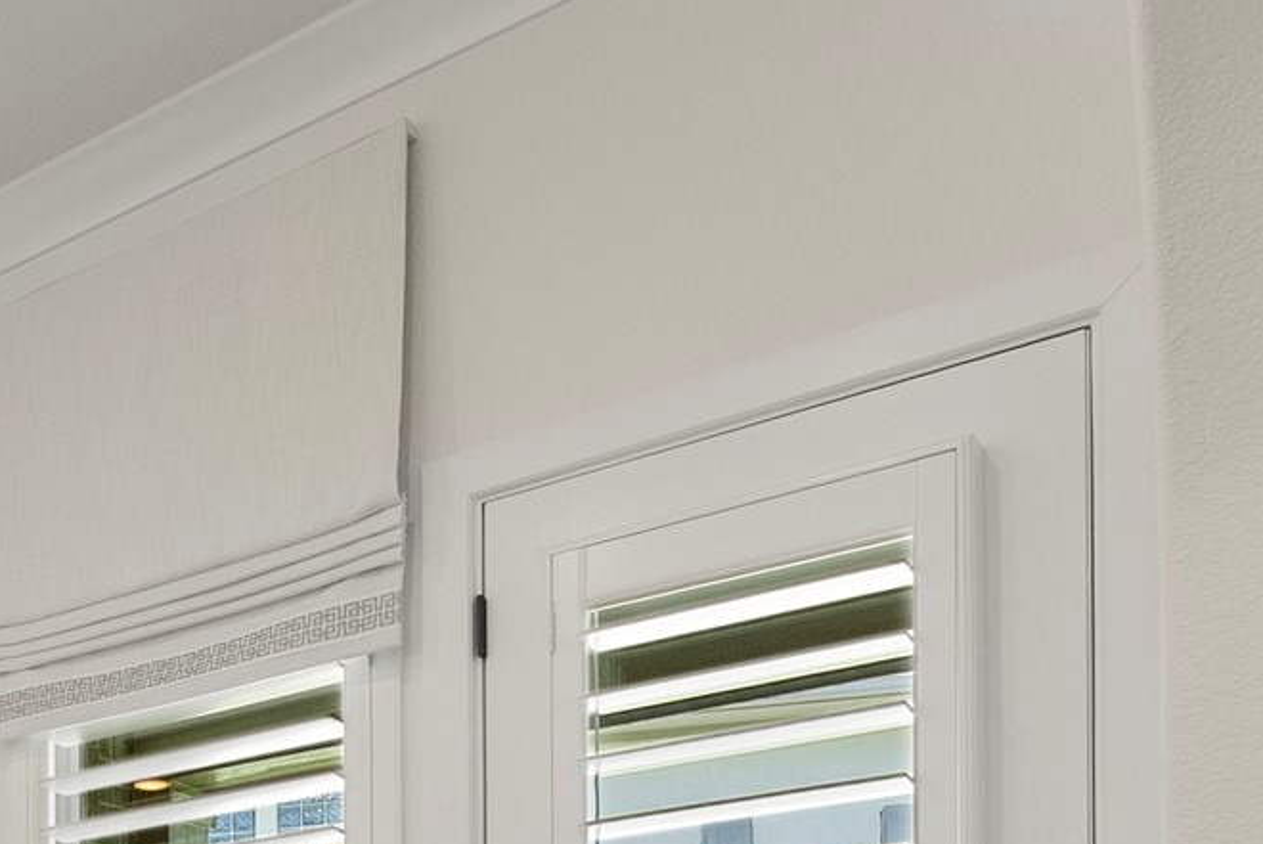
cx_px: -348
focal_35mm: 46
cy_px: 1233
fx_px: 1615
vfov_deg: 23.8
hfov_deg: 32.8
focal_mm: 14
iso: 800
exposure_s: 1/20
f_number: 8
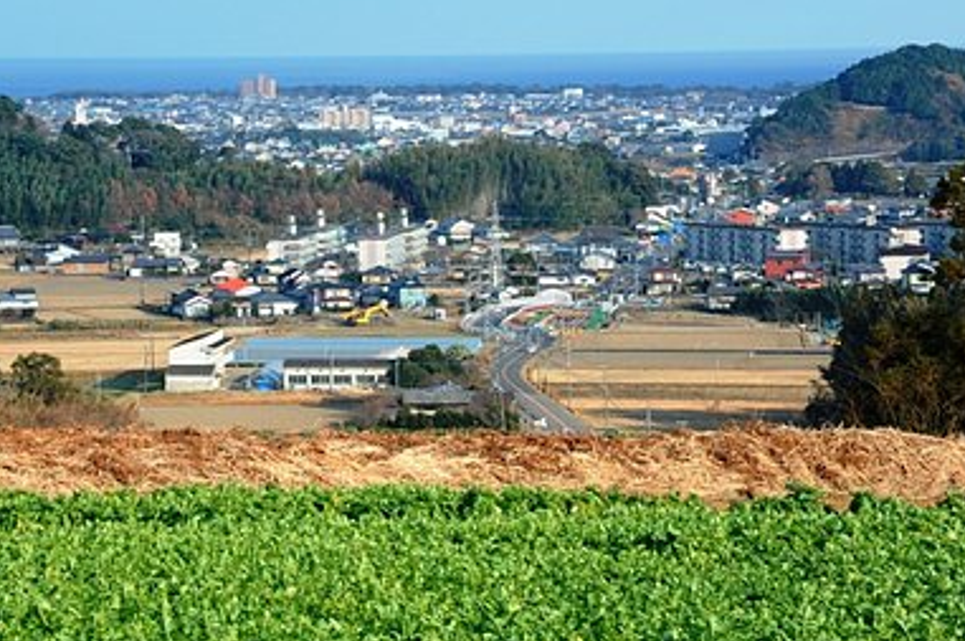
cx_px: 339
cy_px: 285
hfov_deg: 13.9
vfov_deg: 9.2
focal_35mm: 148
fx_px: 3962
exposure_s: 1/200
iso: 400
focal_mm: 110
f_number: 14
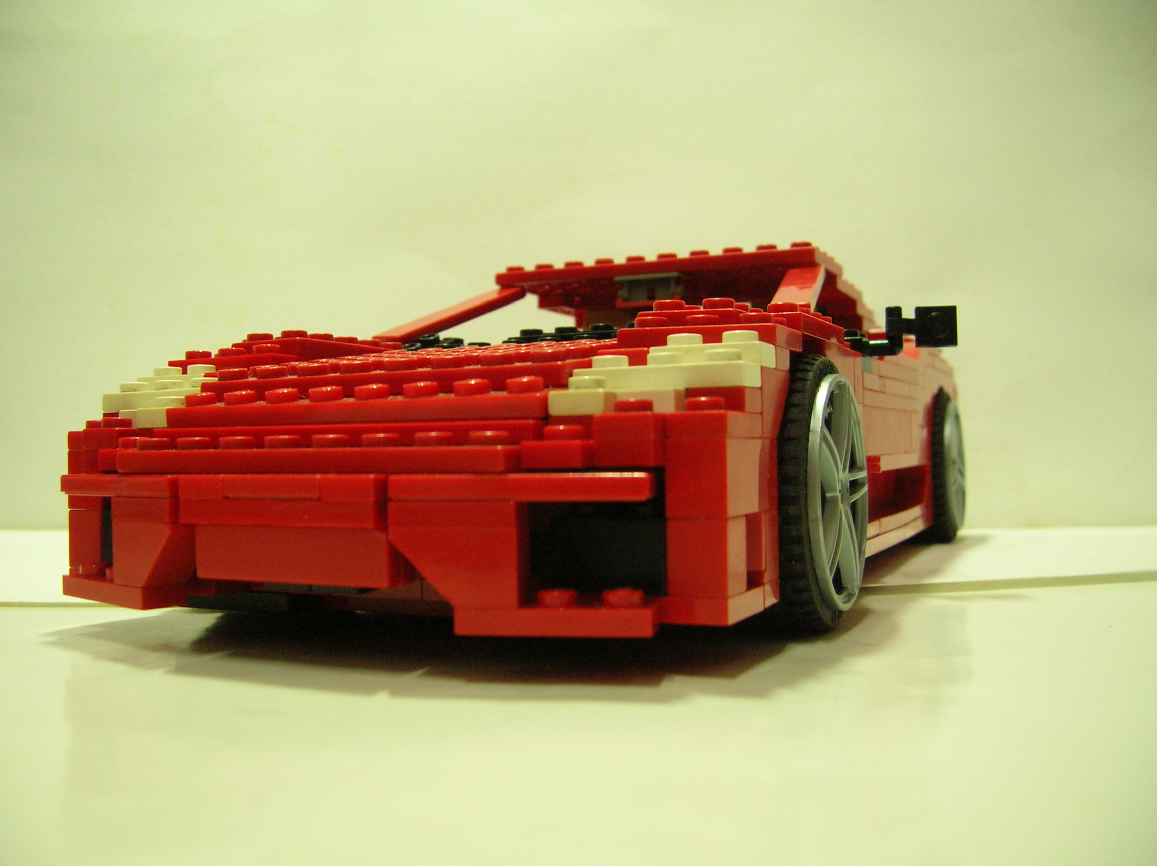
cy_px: 433
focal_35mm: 34
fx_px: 1135
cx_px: 578
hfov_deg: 54.0
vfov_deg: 41.7
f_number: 2.9
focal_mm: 5.7
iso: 136
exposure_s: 1/4
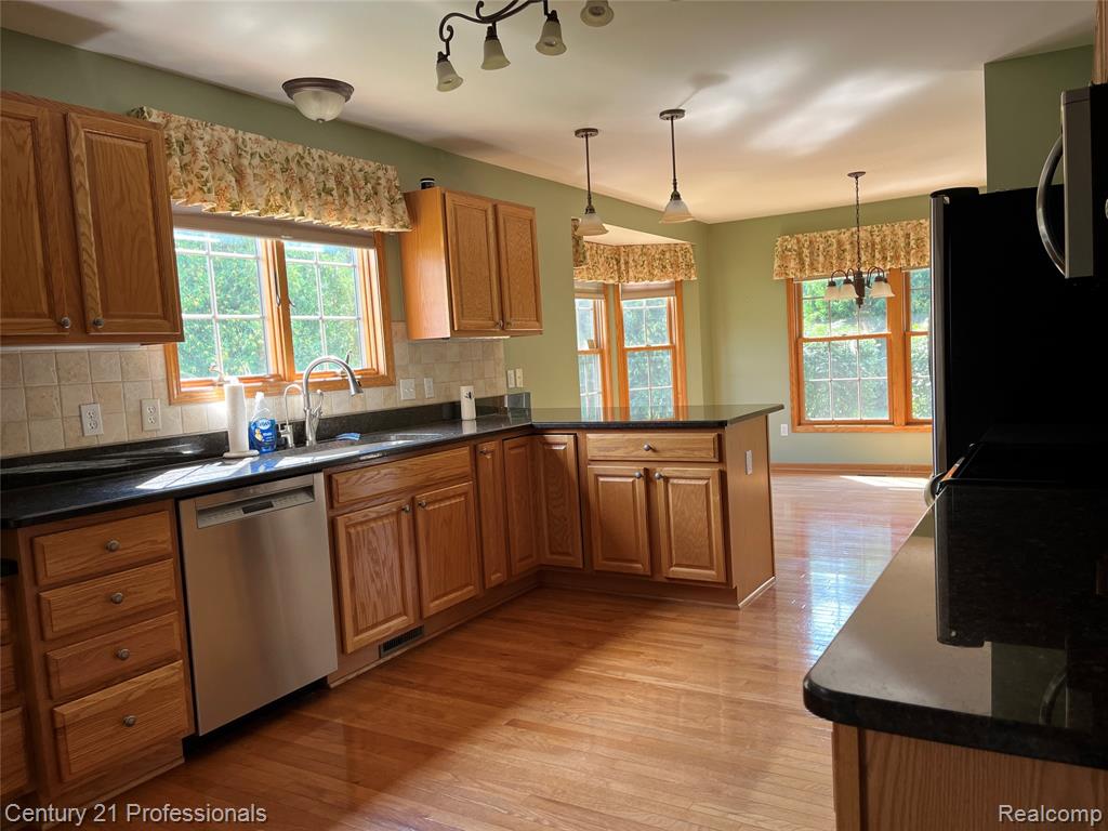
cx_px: 554
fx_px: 832
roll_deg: +3.1
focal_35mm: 26
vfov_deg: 53.1
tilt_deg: -4.4
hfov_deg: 67.3
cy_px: 416
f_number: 1.6
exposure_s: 1/121
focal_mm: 5.1
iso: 80
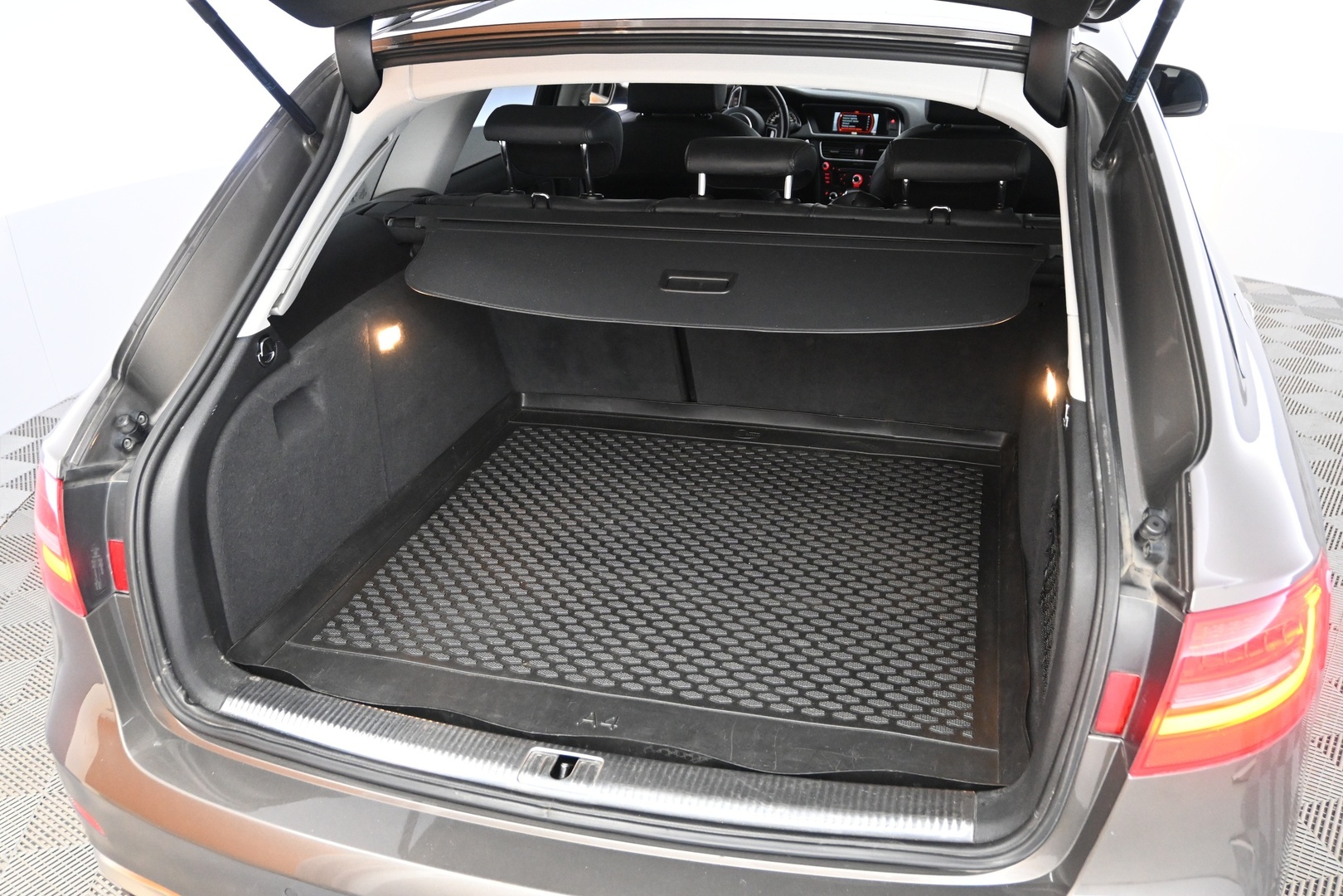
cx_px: 672
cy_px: 448
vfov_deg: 43.6
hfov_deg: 61.9
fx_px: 1119
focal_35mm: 30
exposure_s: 1/30
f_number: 3.8
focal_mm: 20
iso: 3200
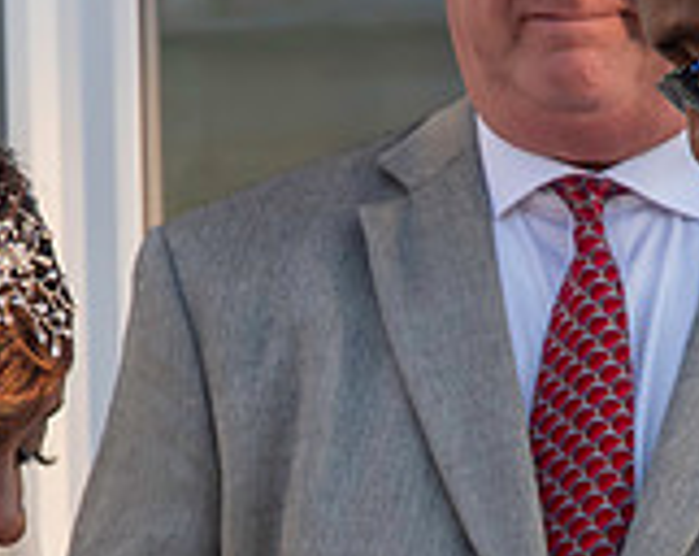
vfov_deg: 3.2
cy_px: 583
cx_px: 415
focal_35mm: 481
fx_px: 9927
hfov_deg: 4.0
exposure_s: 1/250
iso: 400
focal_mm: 72
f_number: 6.3
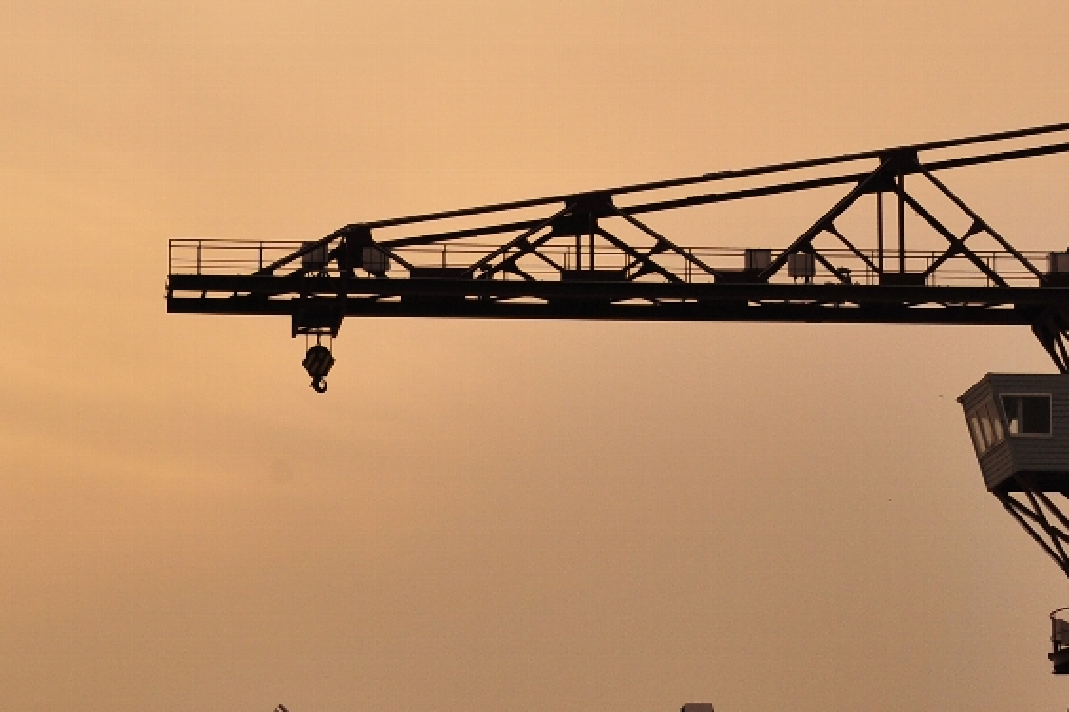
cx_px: 235
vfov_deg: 10.8
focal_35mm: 125
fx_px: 3711
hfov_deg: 16.3
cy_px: 777
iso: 800
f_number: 8
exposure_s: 1/1250
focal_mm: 44
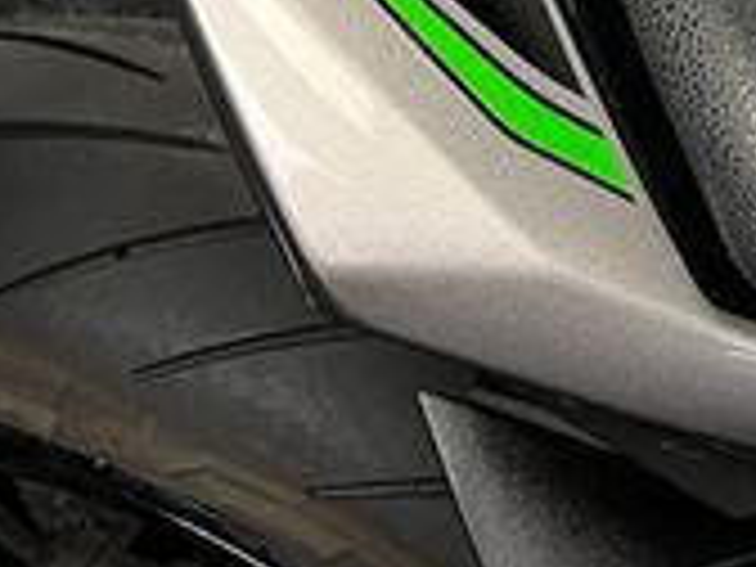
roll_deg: -0.2
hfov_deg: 18.7
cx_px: 914
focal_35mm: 99
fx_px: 2162
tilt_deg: -33.8
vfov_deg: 13.9
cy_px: -328
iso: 100
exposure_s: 1/50
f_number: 1.6
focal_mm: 5.1
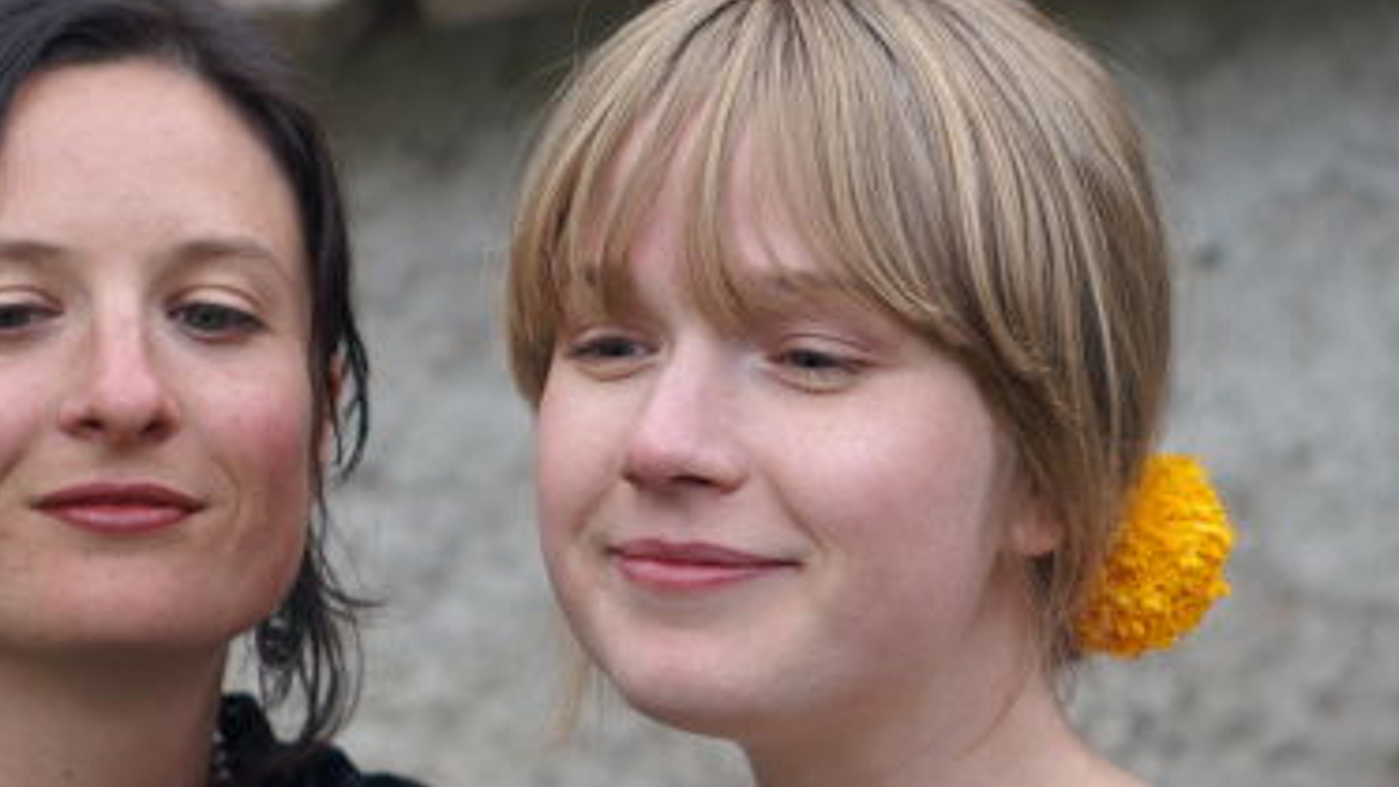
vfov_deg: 7.2
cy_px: 467
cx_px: 508
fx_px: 6233
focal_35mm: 168
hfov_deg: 12.8
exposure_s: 1/350
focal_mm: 50
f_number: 2.4
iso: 100
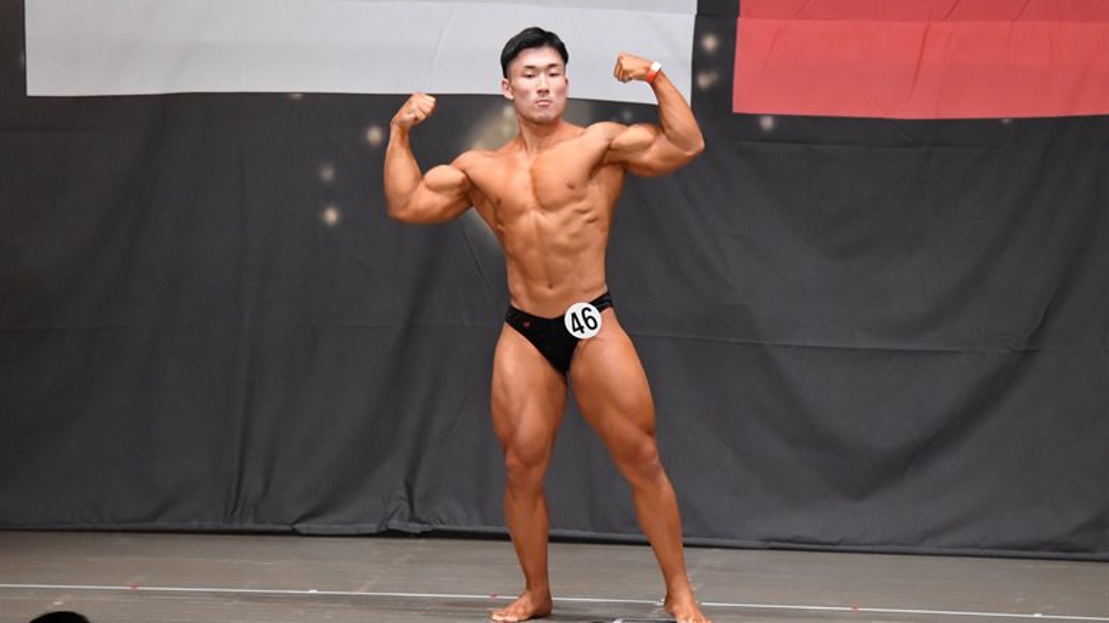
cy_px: 317
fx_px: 6704
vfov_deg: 5.3
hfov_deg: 9.5
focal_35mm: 228
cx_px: 555
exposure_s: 1/400
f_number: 5.6
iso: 6400
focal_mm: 145
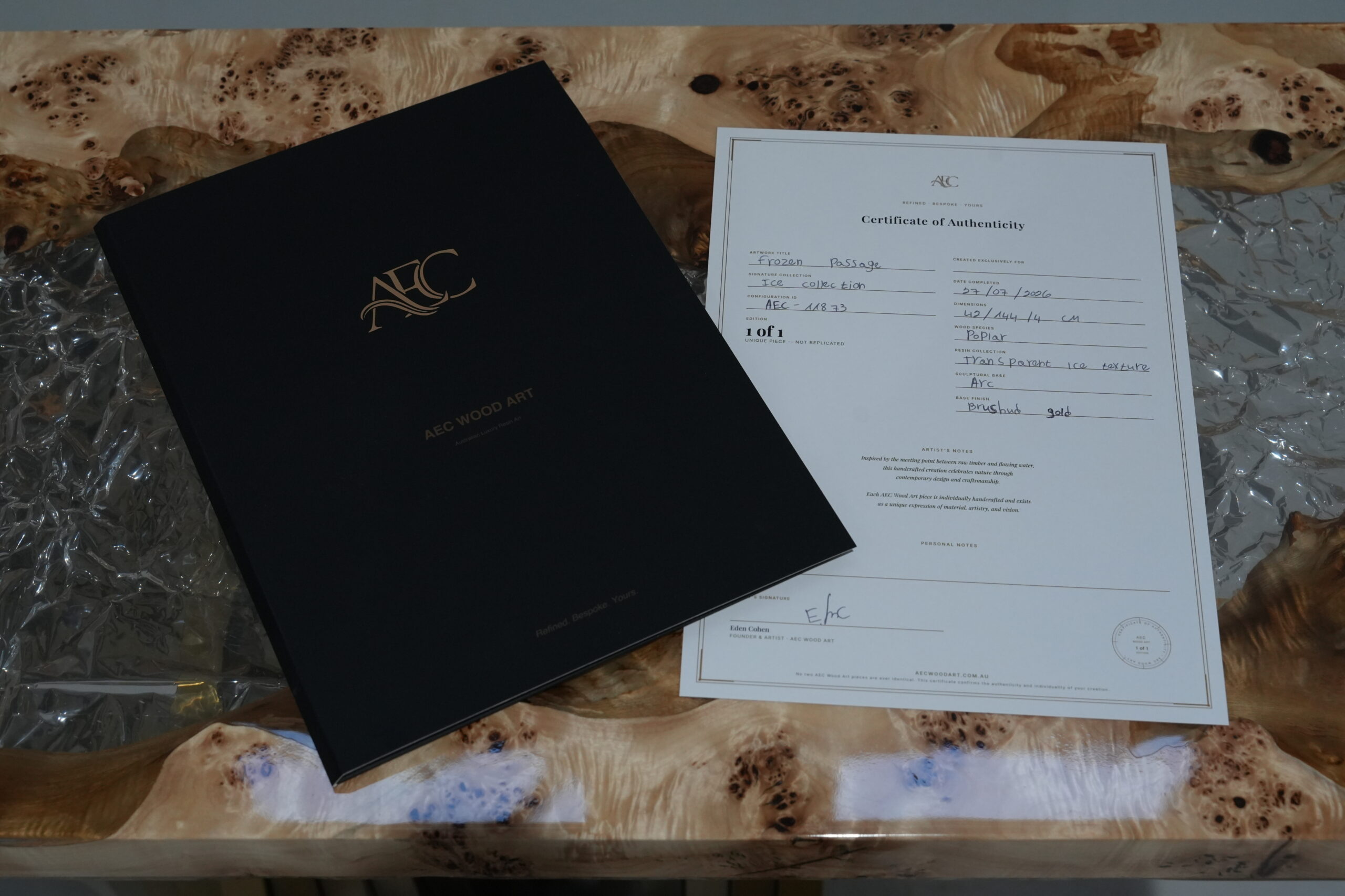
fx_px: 1868
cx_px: 672
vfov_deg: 27.0
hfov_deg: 39.6
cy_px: 448
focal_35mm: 50
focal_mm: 50
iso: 2500
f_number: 7.1
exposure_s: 1/60
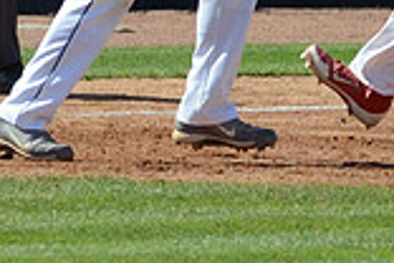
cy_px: -139
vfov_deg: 1.6
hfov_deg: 2.4
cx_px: 200
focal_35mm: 862
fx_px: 9432
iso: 1250
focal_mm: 155
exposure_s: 1/8000
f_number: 4.8
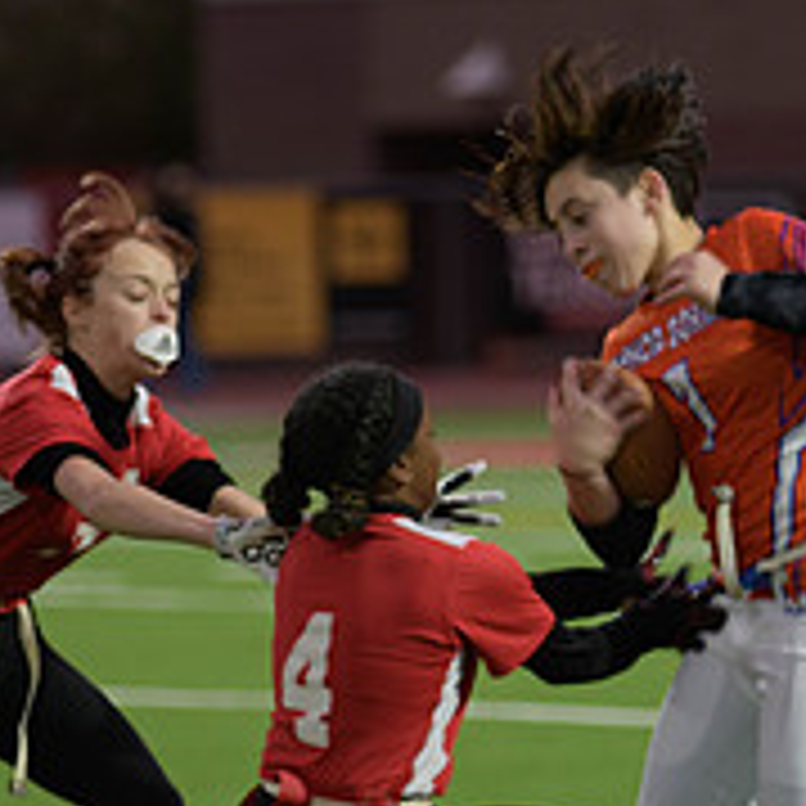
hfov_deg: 4.4
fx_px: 10511
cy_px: 610
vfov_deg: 4.4
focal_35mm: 399
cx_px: 612
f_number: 2.8
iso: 500
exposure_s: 1/200
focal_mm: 145
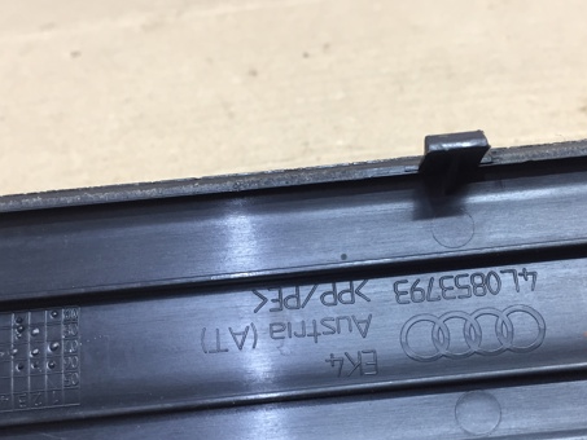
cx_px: 332
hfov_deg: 45.7
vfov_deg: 34.9
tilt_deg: -39.1
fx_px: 695
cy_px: 290
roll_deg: +6.4
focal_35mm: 41
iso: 125
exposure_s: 1/33
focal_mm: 4.15
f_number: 2.2
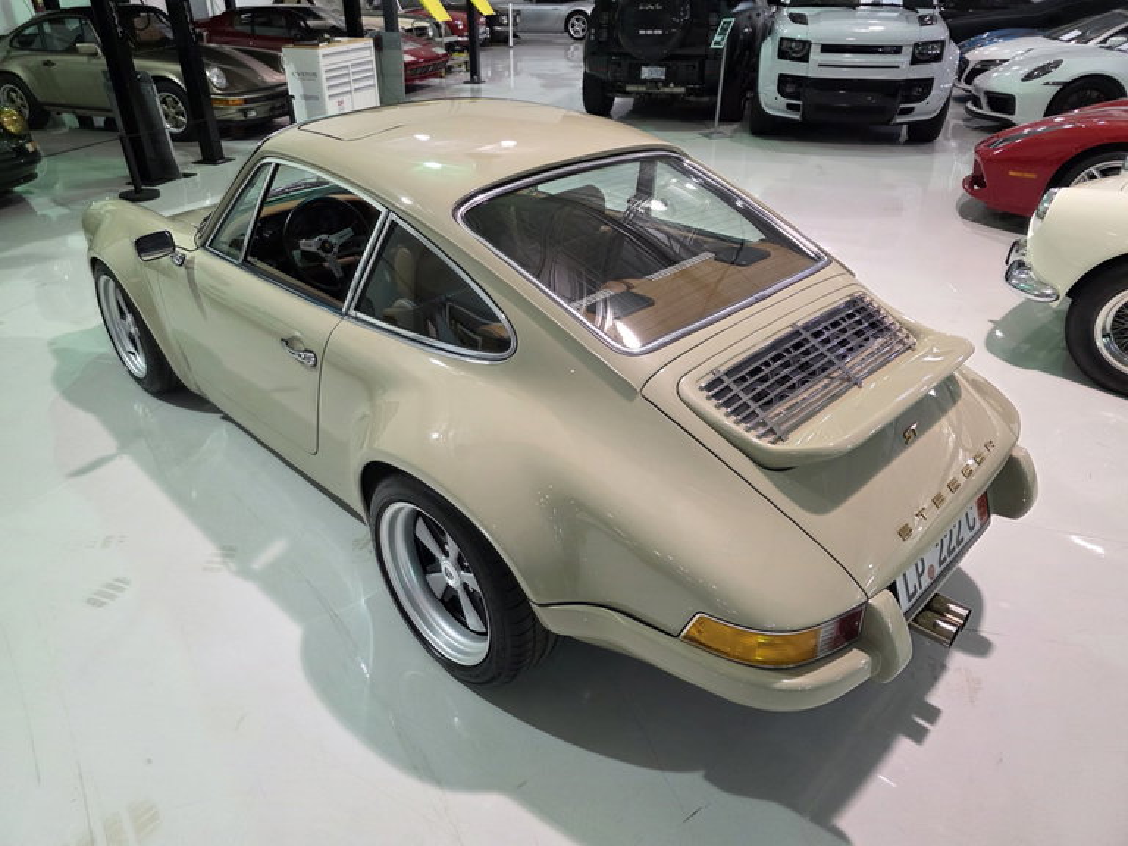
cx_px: 564
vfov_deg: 58.9
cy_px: 423
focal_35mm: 23
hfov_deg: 73.9
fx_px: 749
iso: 500
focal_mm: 6.3
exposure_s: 1/120
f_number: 1.7
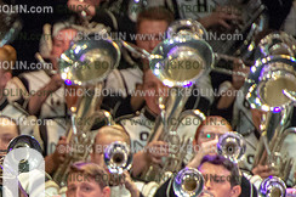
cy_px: 206
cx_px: -41
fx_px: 7817
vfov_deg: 1.4
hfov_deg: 2.2
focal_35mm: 952
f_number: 7.1
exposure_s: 1/320
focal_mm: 400
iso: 8000
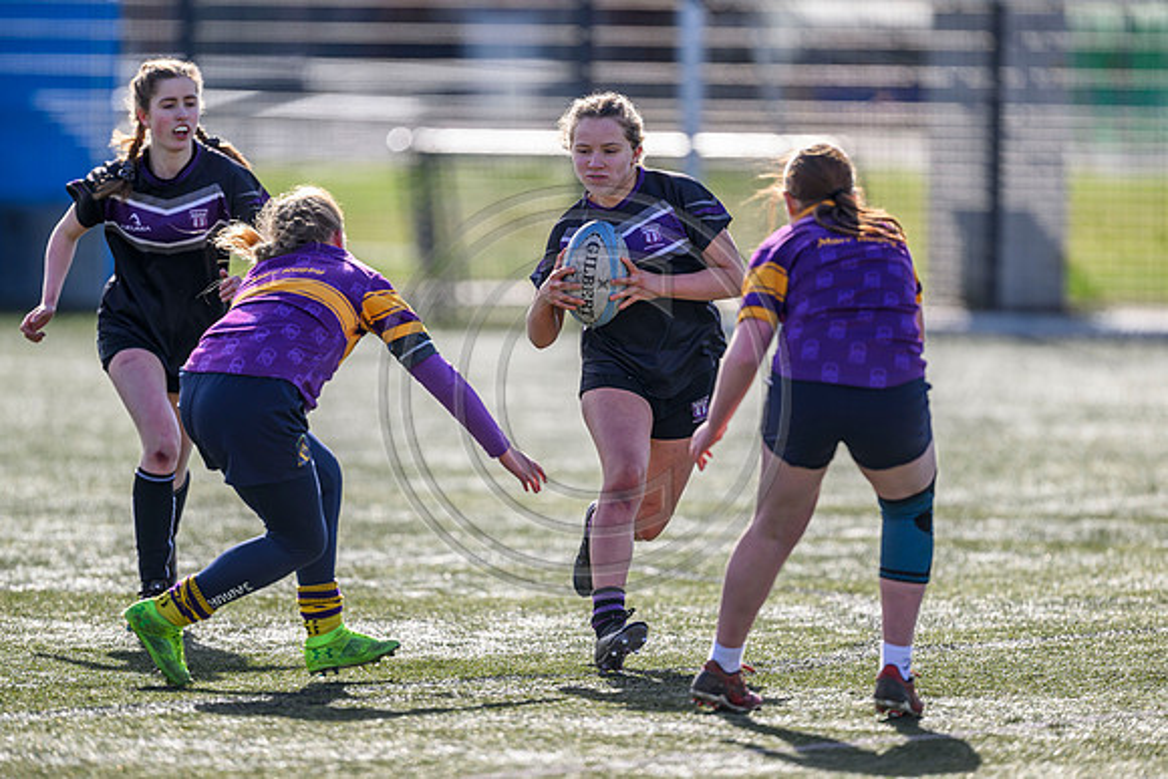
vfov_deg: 3.4
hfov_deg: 5.2
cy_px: 390
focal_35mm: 400
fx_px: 12980
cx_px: 584
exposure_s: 1/1250
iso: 200
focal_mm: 400
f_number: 3.2
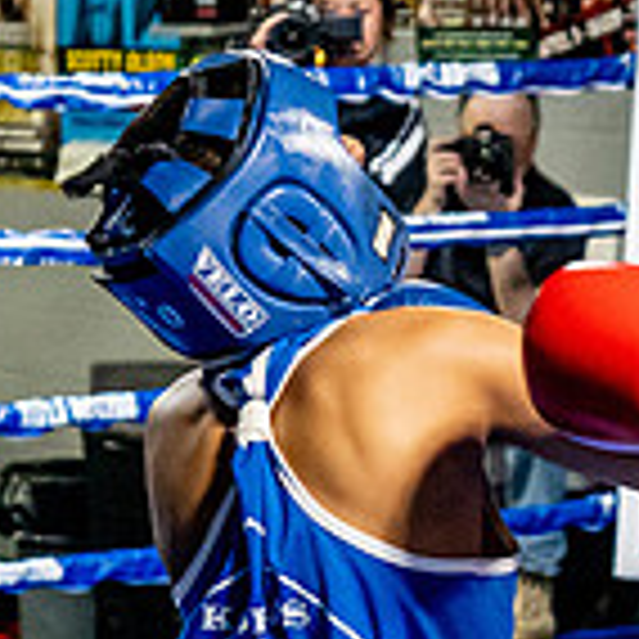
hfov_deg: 9.6
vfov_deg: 9.7
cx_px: 662
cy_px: 551
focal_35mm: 180
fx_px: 3759
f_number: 2.8
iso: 5000
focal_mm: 35
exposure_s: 1/800
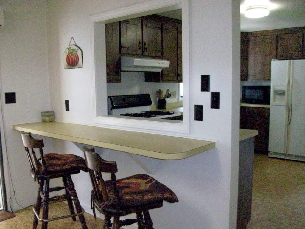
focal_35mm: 34
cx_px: 152
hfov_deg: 54.0
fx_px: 300
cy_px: 114
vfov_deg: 41.8
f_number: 2.8
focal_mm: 5.7
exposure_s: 1/128
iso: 800
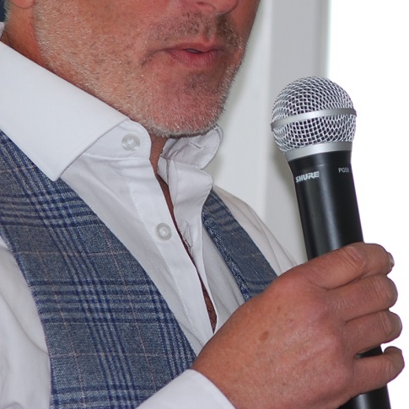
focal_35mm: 347
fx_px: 4639
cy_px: 76
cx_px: 332
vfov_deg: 5.0
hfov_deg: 5.0
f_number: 4.2
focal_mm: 110
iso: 180
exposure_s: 1/125
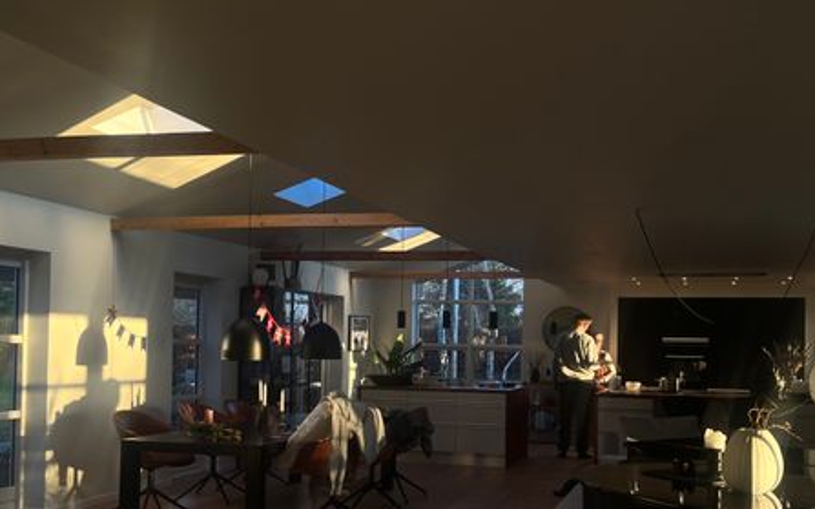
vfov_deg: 34.1
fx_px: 822
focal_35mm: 37
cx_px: 474
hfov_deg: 52.5
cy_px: 336
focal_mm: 5.1
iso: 50
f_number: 1.6
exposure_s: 1/128
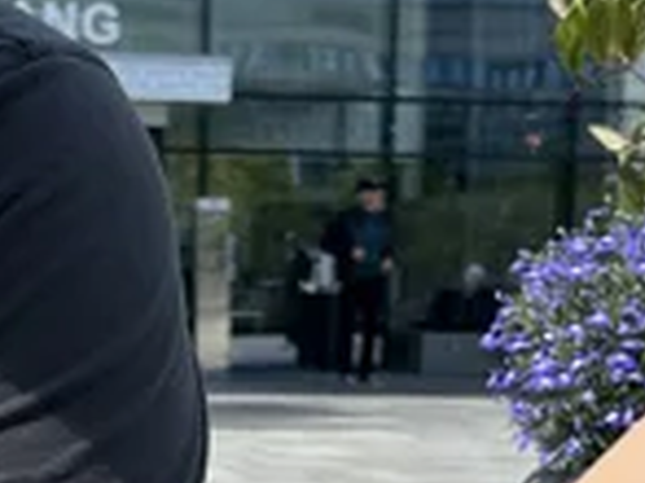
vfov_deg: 9.1
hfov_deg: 12.4
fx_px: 2960
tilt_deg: -8.1
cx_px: 259
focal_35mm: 159
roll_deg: -0.7
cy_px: 692
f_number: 1.5
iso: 50
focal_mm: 5.7
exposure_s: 1/1934
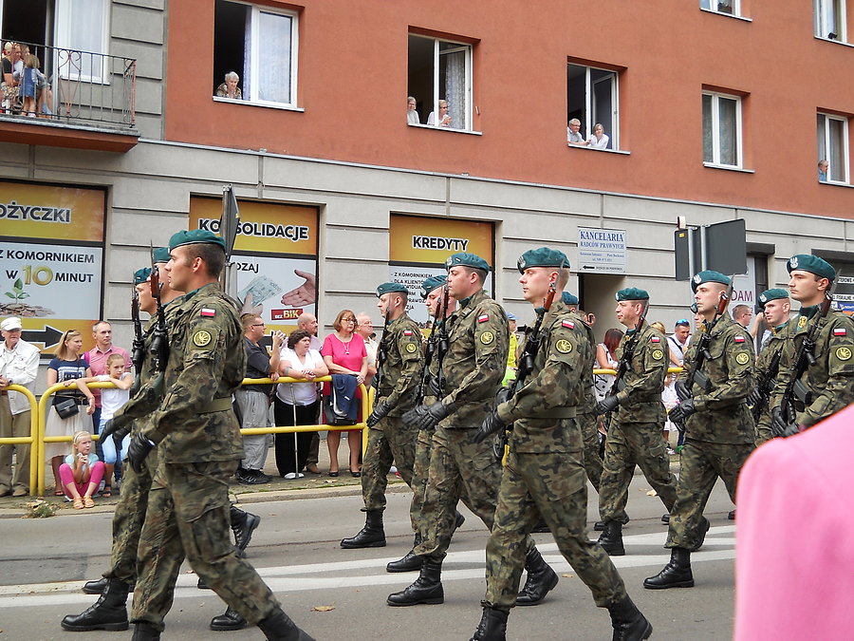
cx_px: 427
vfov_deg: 35.1
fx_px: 1011
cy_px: 320
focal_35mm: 41
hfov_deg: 45.8
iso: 80
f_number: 3.1
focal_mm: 6.72
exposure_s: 1/160
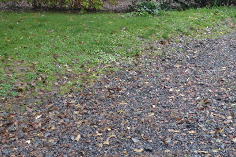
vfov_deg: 14.4
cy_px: -42
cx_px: 150
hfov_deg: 22.3
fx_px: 596
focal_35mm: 91
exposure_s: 1/60
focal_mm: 5.8
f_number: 2.8
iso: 100
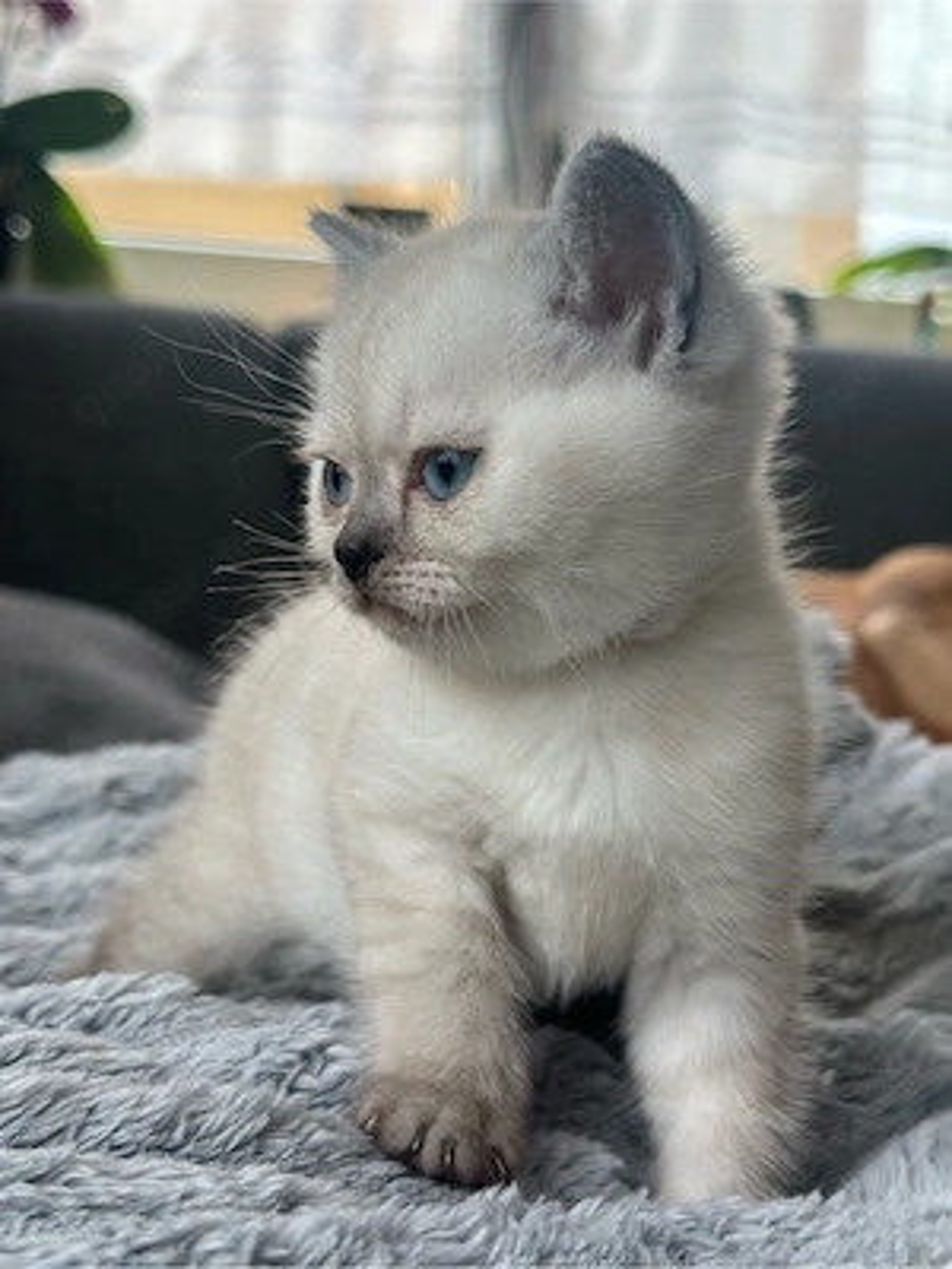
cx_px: 476
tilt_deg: -3.0
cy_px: 634
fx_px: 1760
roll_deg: -0.7
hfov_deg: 30.3
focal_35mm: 48
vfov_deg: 39.7
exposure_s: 1/538
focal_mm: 6.86
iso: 80
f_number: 1.78
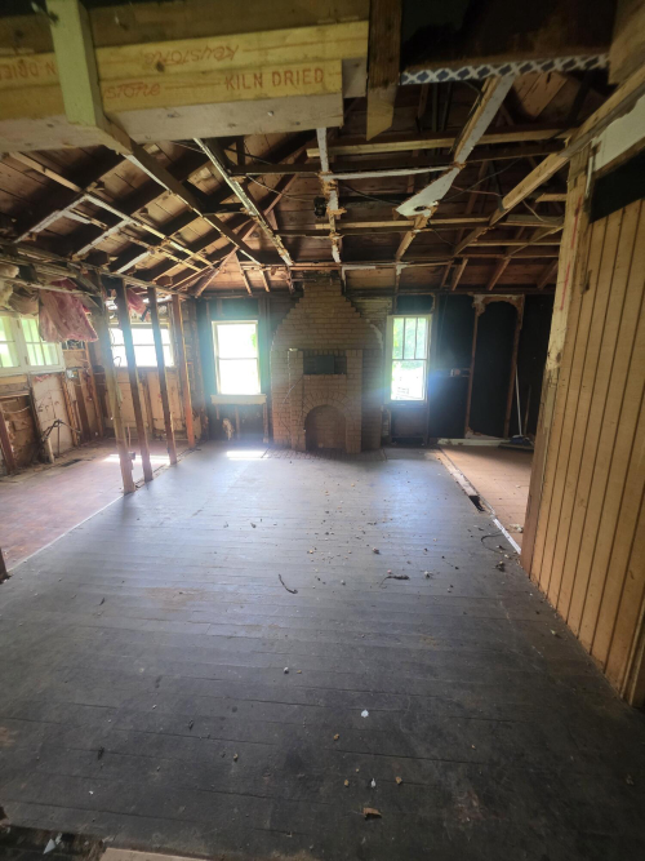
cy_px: 430
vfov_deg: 106.2
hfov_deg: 89.9
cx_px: 322
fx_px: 323
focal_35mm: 13
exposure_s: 1/60
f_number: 1.9
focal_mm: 2.2
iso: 400
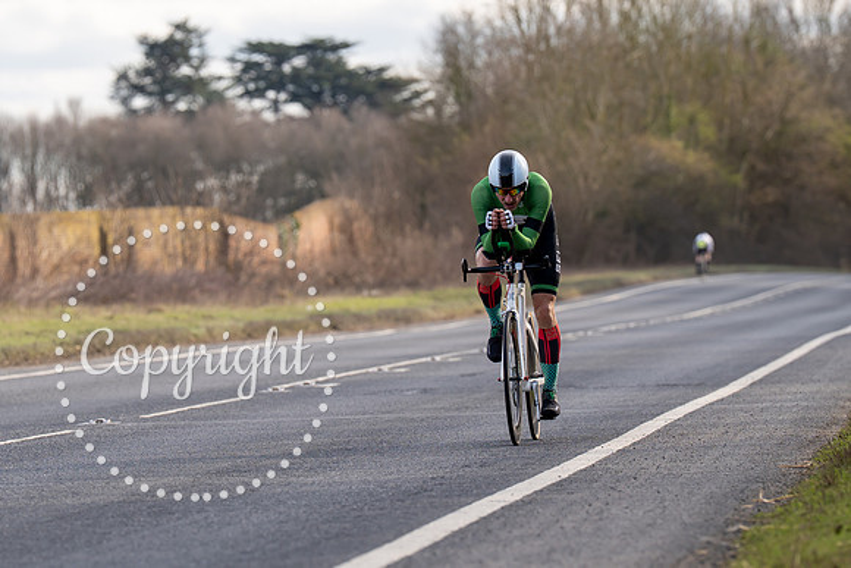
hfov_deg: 7.9
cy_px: 227
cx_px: 515
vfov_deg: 5.3
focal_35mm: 259
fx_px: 6126
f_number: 4
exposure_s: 1/800
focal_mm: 168
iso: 160
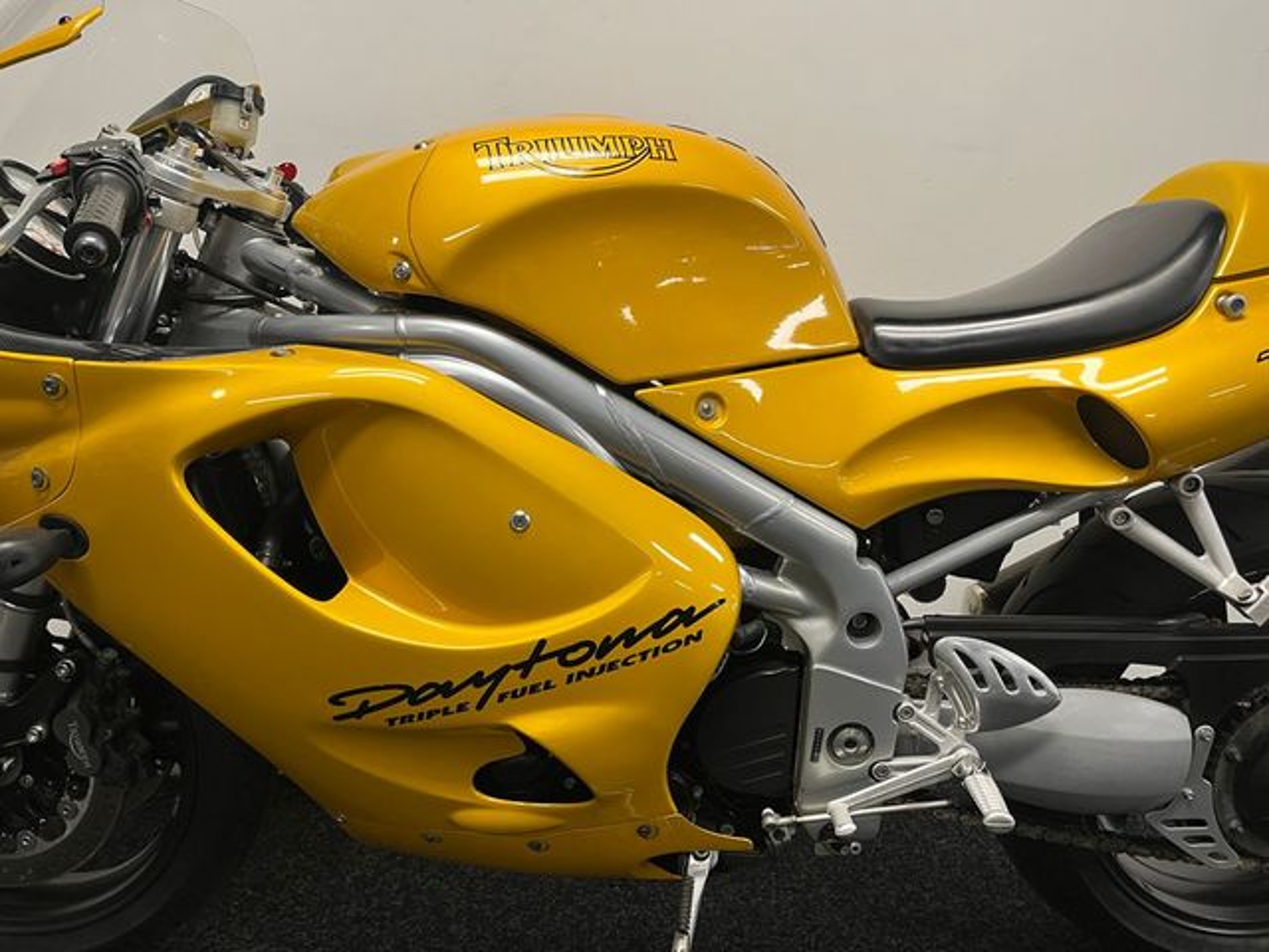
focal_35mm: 26
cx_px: 634
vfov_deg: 53.1
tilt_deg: -9.4
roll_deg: +1.2
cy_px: 476
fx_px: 953
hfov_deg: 67.3
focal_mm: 5.1
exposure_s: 1/50
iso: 80
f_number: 1.6
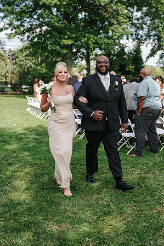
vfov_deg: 37.8
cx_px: 96
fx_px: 360
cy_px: 123
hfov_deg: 25.6
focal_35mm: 53
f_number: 2.8
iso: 250
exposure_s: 1/1250
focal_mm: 35
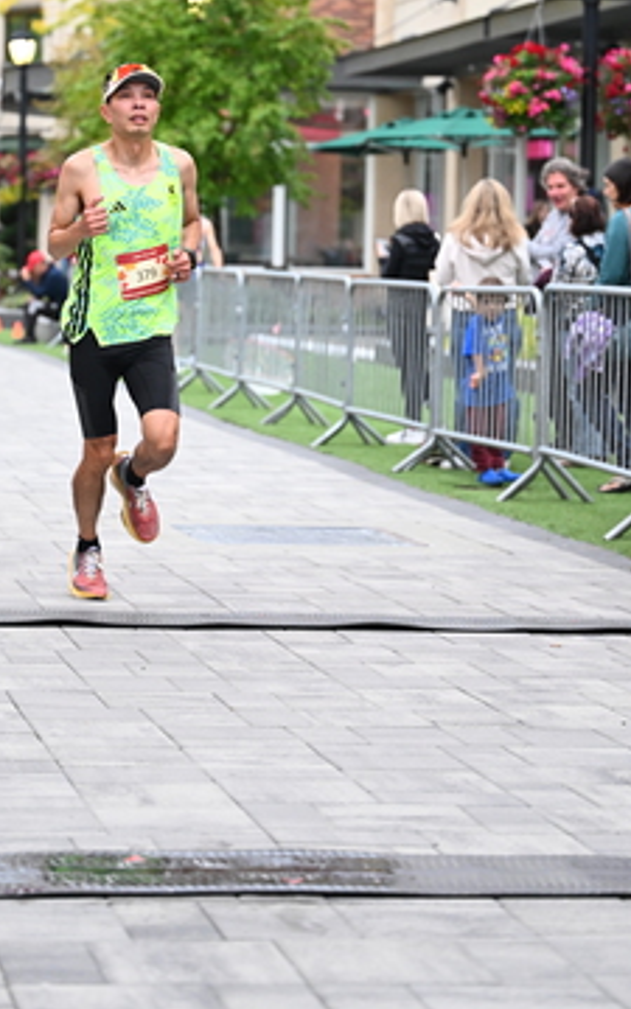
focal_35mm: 120
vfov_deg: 17.3
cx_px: 201
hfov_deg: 10.9
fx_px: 3302
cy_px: 300
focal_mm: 77
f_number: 2.8
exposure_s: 1/1250
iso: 1600
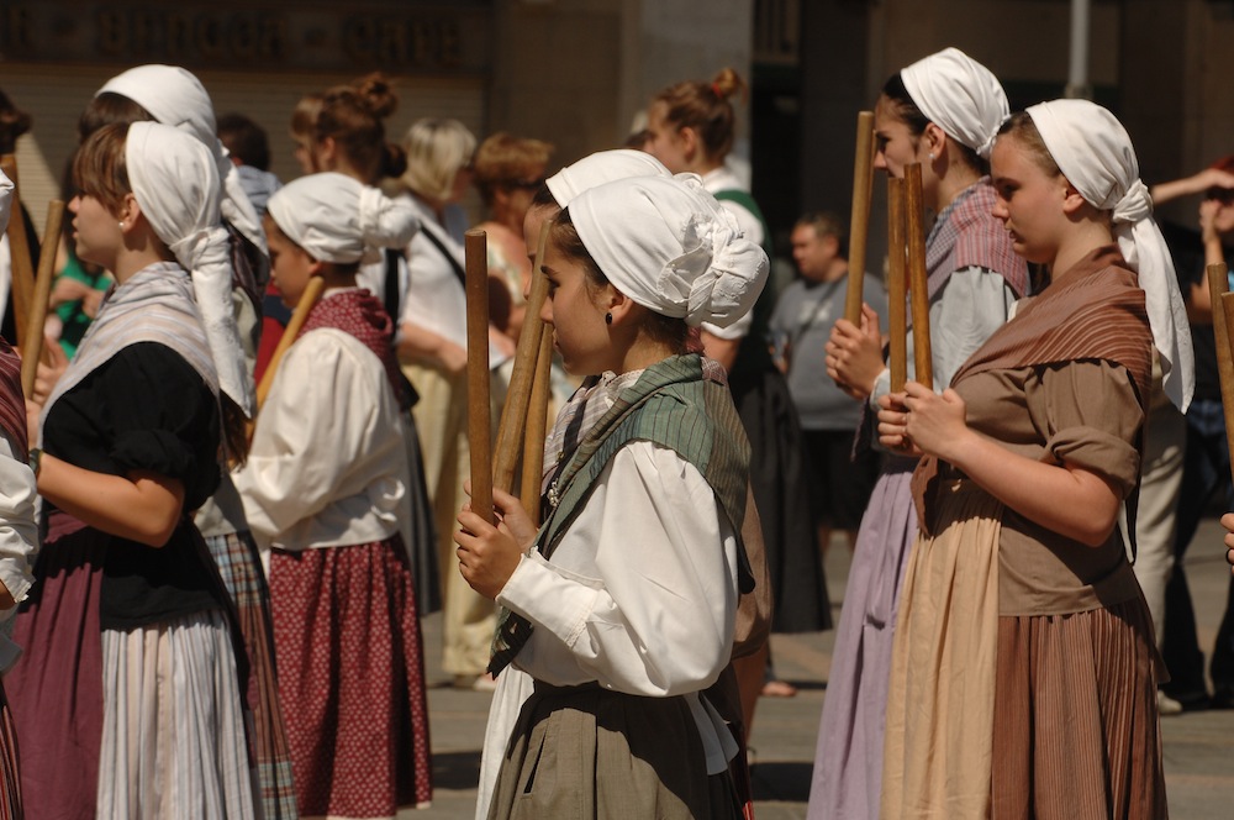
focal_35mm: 255
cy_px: 410
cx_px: 617
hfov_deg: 8.1
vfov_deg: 5.4
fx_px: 8729
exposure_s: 1/500
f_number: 11
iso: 200
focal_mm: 170
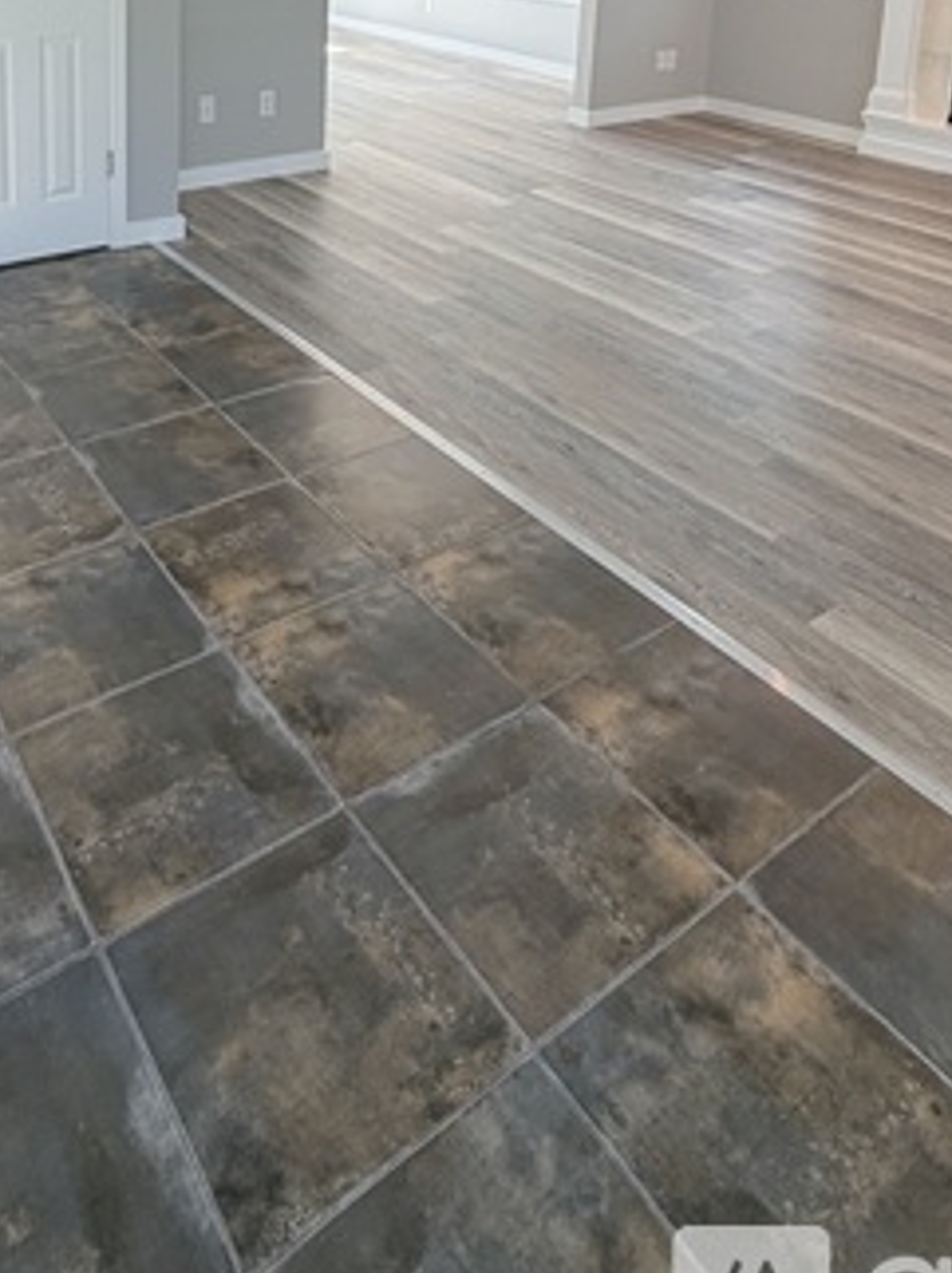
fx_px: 1065
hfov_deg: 47.5
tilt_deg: -10.0
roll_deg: -1.6
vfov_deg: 52.1
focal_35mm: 29
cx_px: 324
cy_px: 65
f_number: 2.2
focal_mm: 2.22
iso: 100
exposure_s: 1/120
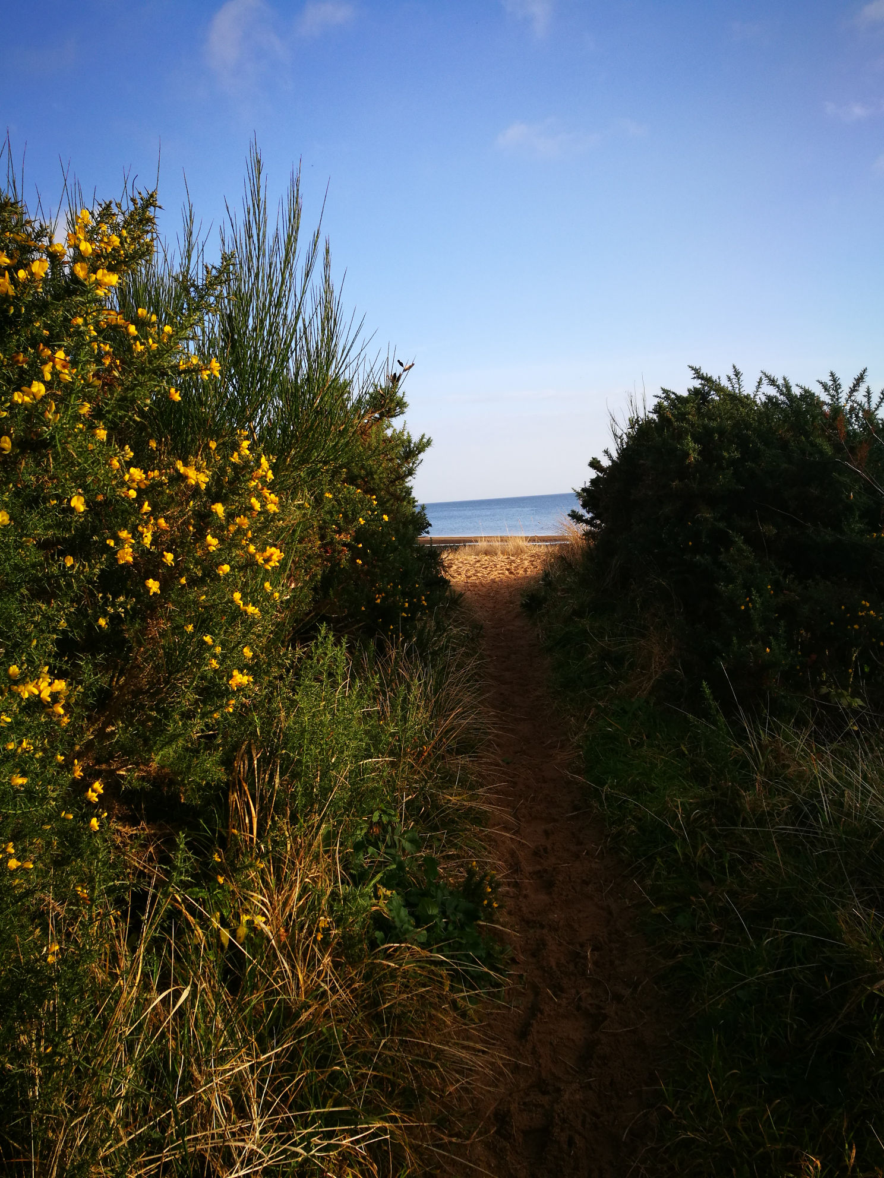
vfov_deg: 65.3
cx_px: 442
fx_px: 919
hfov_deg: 51.4
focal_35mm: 27
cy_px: 589
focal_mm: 4.5
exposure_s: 1/449
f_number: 2.2
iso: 50
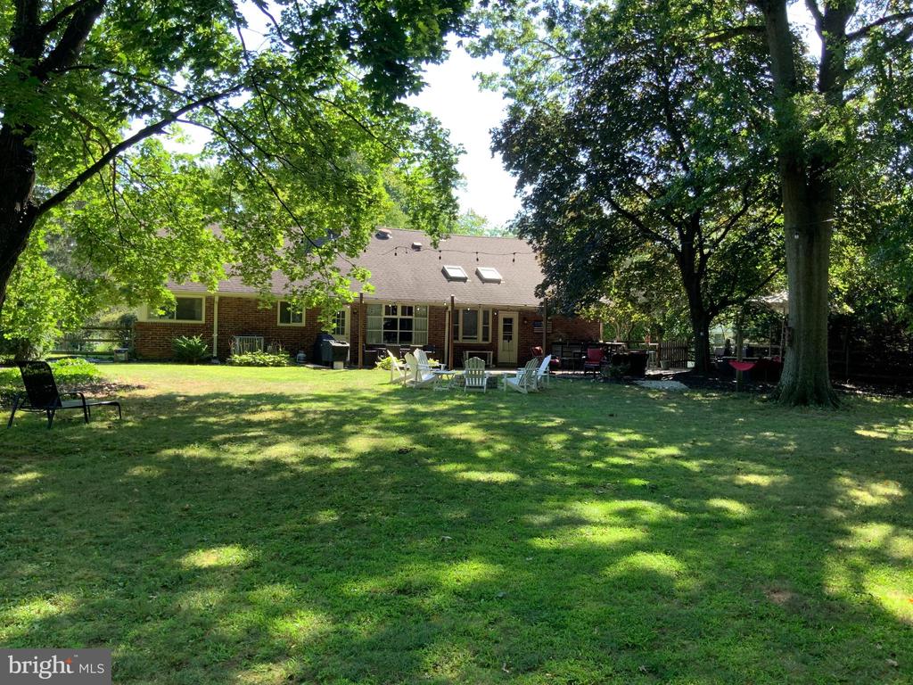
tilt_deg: +0.7
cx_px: 456
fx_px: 765
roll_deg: -1.0
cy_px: 342
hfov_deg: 61.7
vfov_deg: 48.2
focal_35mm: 29
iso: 16
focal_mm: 3
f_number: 1.8
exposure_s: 1/153
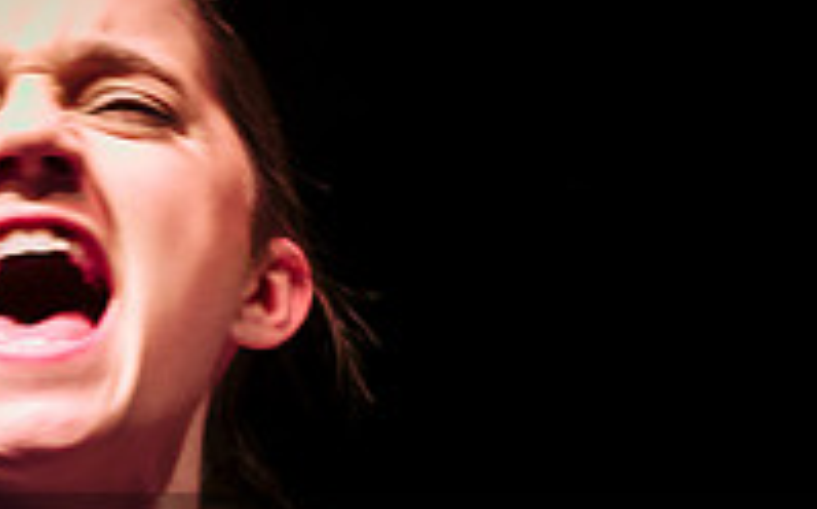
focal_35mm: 352
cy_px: 551
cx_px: 432
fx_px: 7831
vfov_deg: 3.7
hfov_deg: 6.0
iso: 1600
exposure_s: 1/160
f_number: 1.4
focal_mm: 105
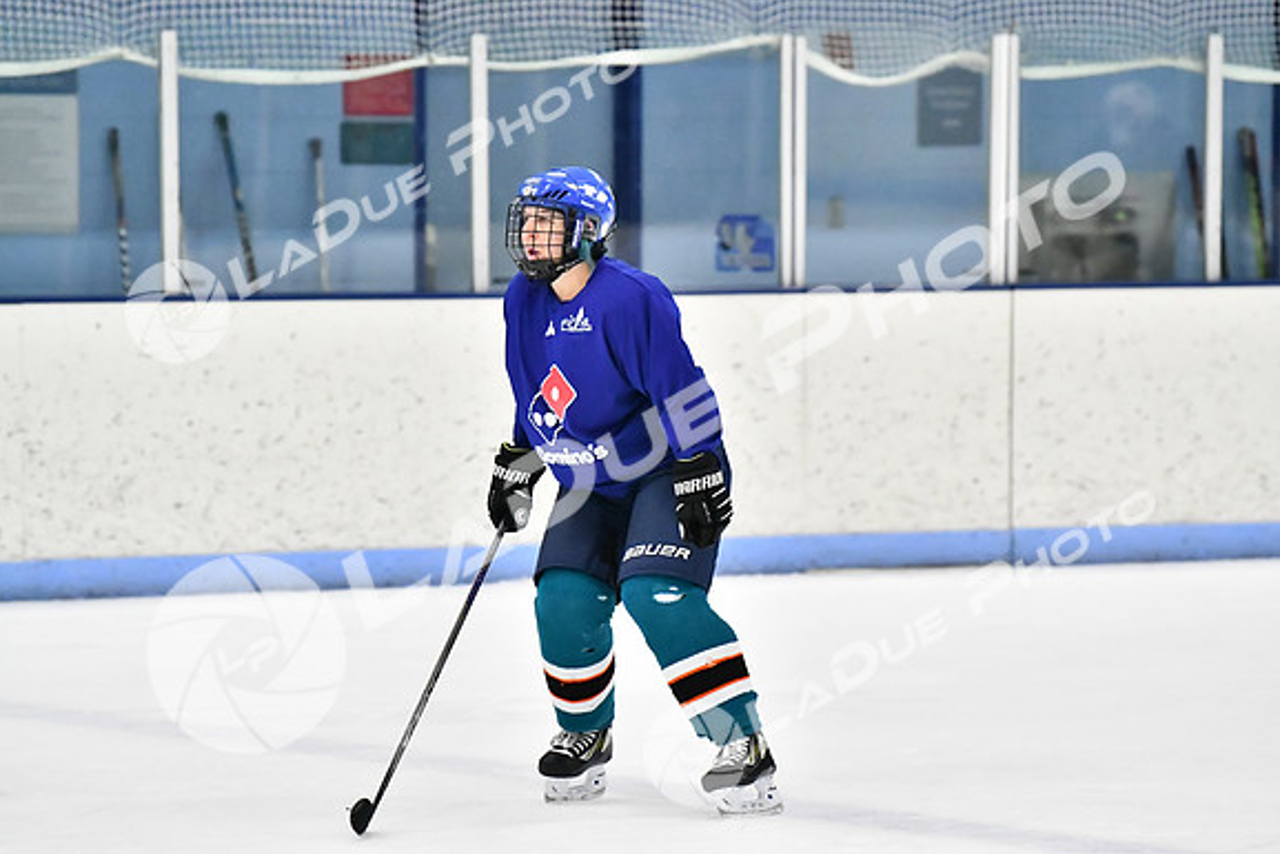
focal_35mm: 189
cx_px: 639
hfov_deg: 10.9
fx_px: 6704
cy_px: 427
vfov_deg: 7.3
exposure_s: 1/1250
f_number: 3.2
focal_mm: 125
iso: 6400
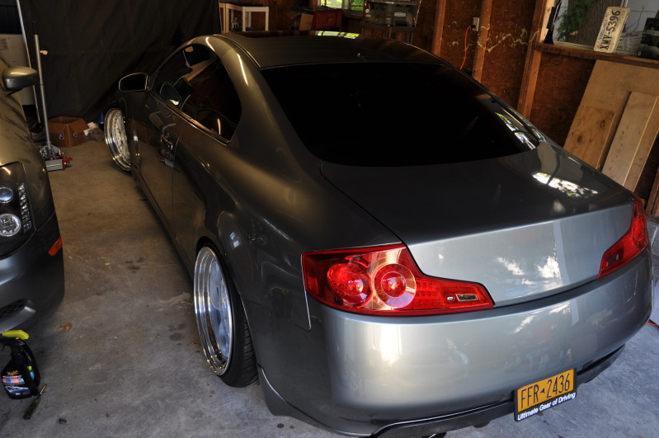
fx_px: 576
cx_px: 330
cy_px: 219
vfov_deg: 41.6
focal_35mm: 32
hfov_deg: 59.5
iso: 200
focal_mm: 21
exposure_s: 1/30
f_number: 5.6
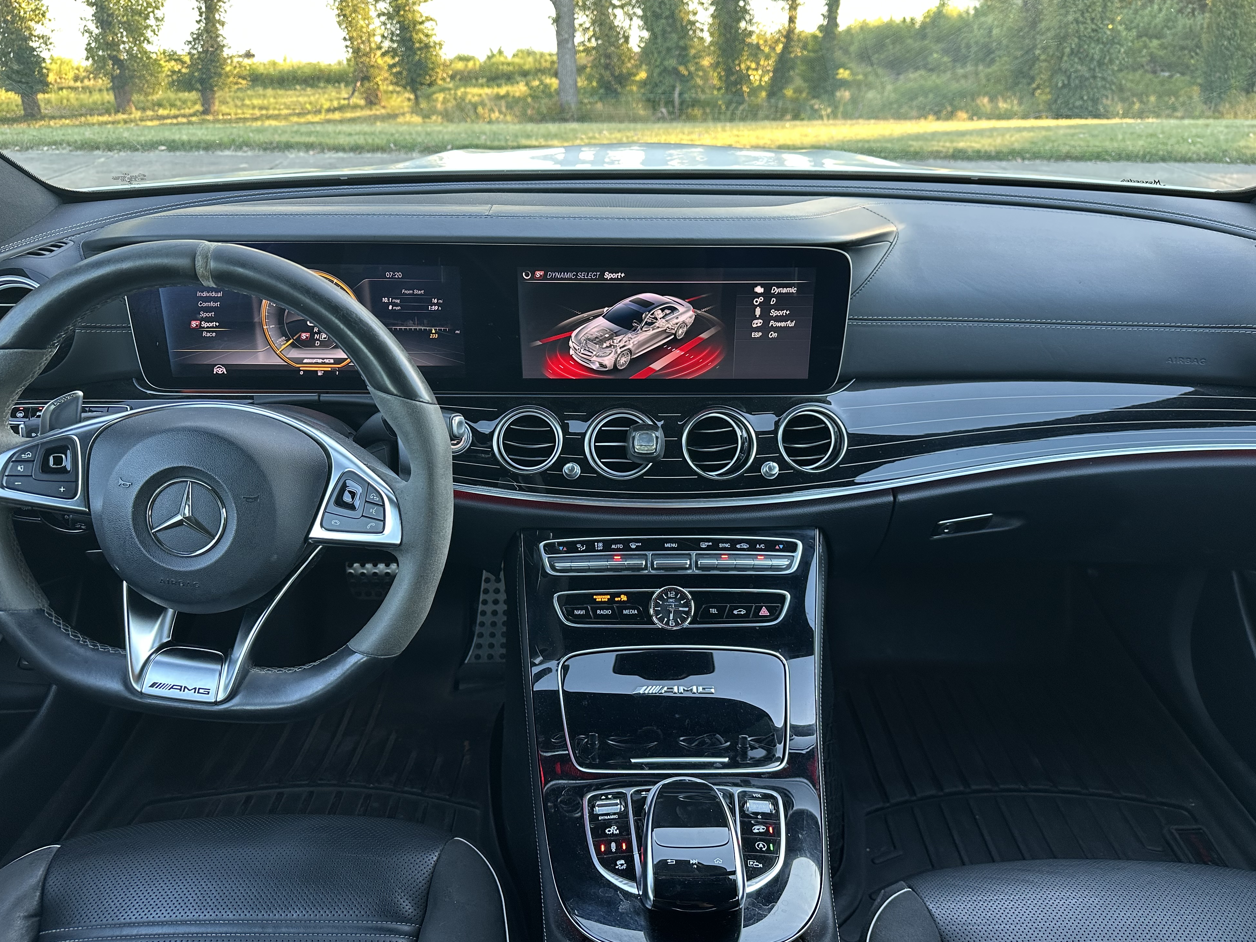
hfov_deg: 69.4
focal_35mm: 25
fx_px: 907
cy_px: 477
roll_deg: -0.5
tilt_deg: -28.1
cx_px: 632
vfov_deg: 54.9
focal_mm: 6.86
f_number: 1.78
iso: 200
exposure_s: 1/84
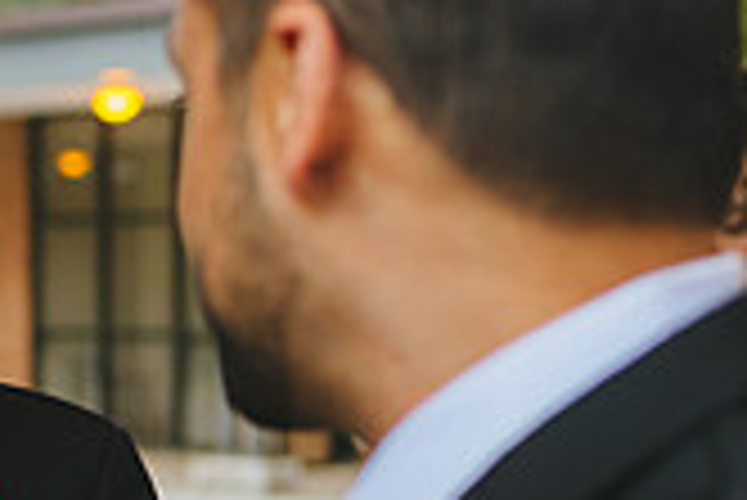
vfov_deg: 11.2
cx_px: -216
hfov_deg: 15.9
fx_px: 2534
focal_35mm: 122
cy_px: 453
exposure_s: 1/200
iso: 800
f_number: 2.2
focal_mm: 35
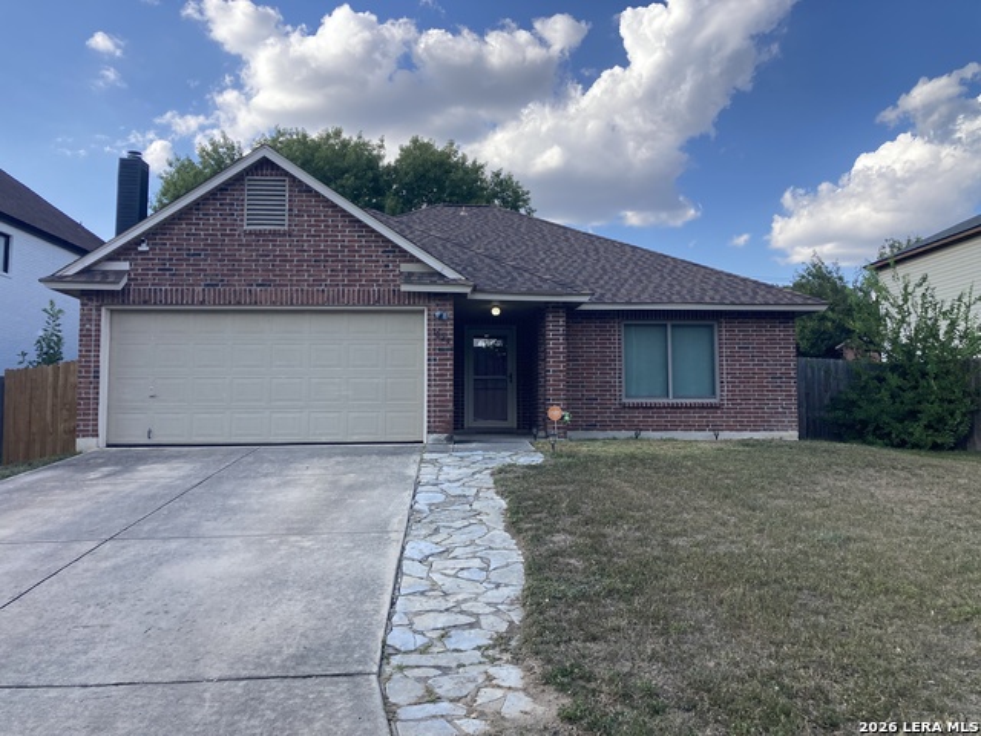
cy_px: 368
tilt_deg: +3.0
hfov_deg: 63.4
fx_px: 794
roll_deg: +0.0
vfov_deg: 49.7
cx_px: 490
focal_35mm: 28
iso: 20
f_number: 1.8
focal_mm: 3.99
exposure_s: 1/1021
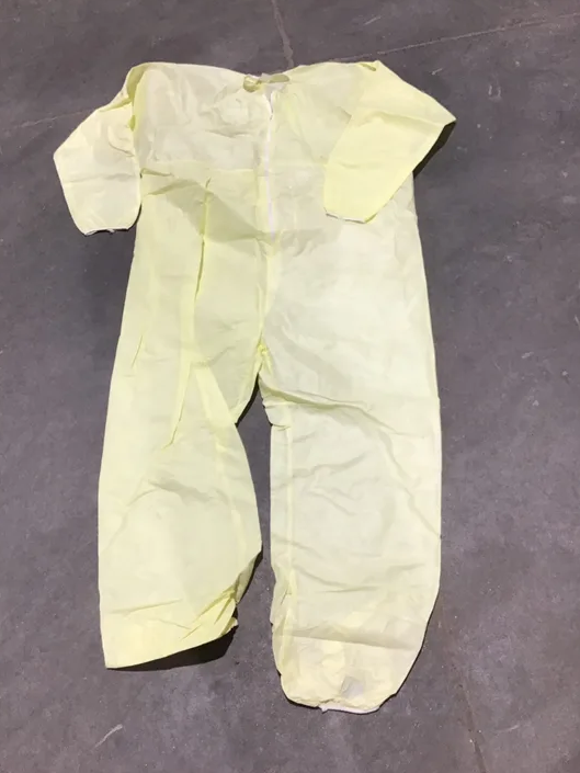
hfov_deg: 42.9
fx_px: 737
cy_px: 408
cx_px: 277
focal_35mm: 33
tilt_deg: -58.9
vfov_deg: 55.3
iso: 50
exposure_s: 1/30
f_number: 2.4
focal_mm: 3.3
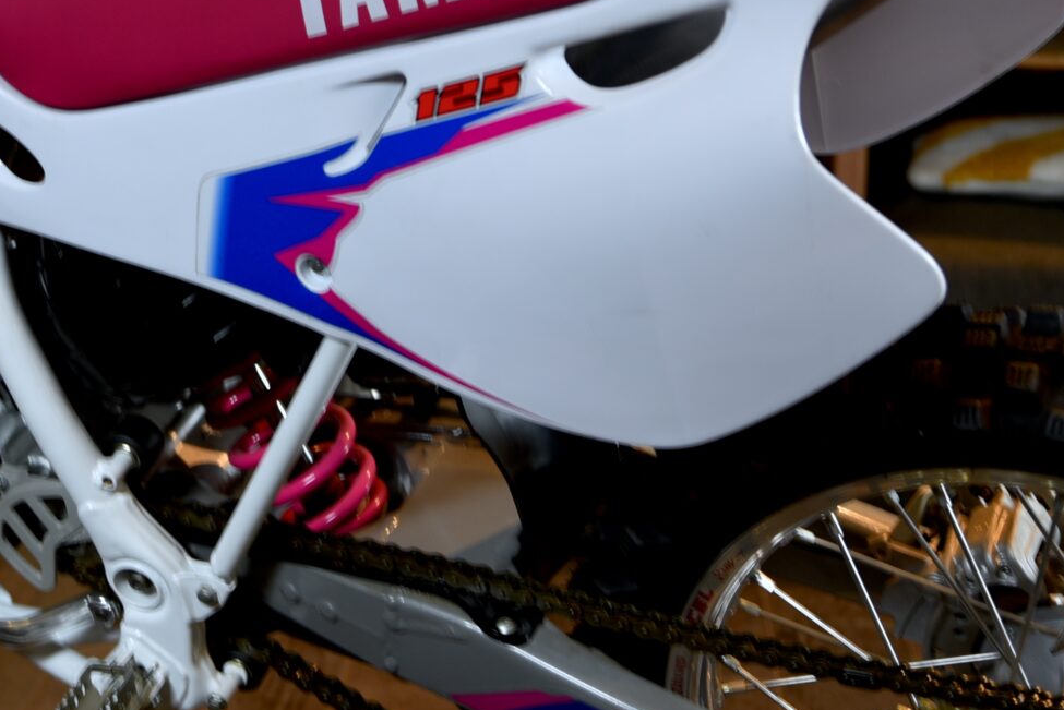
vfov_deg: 12.9
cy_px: 69
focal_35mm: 105
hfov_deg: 19.2
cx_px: 183
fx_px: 3105
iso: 100
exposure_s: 1/13
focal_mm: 40
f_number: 2.8
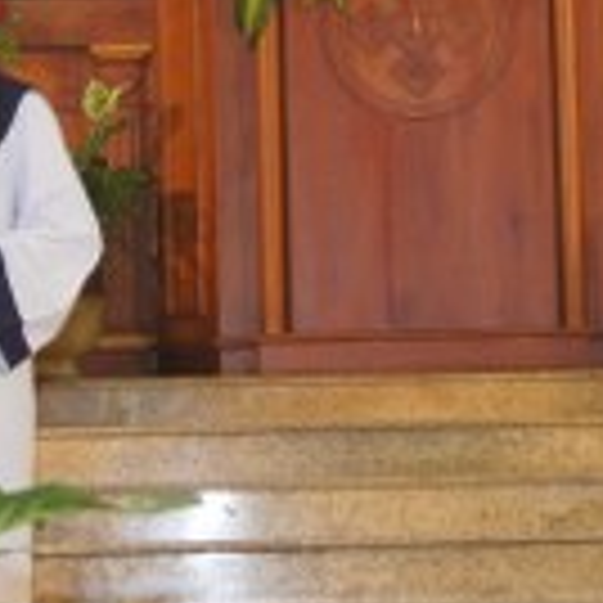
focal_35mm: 183
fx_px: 3601
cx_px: 423
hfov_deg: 9.6
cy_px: 130
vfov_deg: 9.5
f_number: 5
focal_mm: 35
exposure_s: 1/50
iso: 800
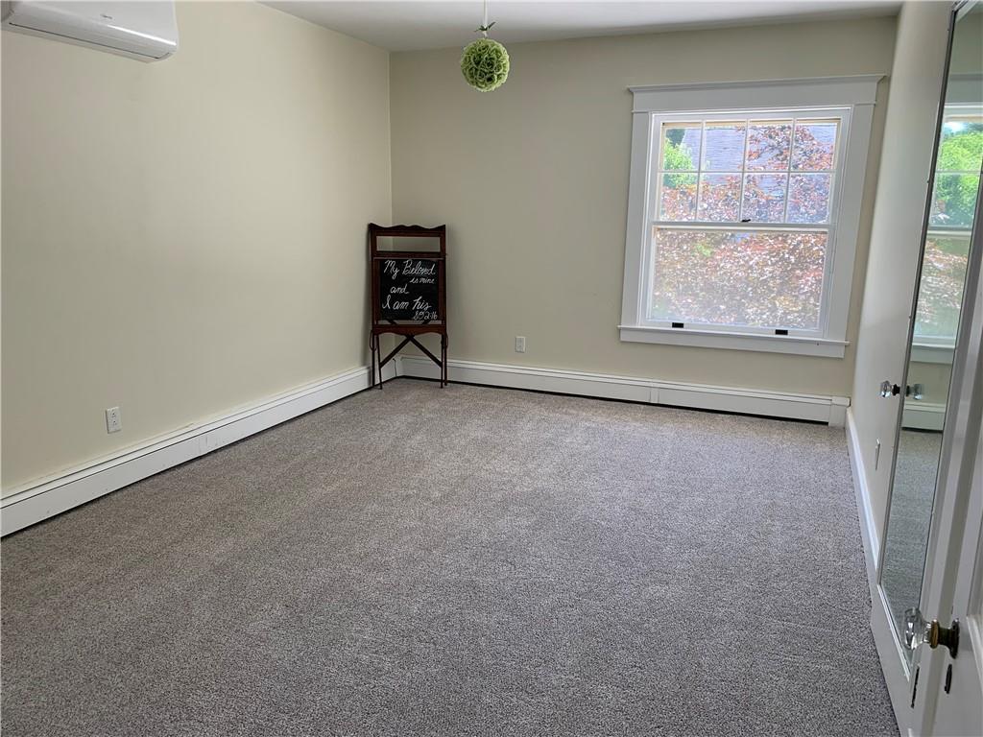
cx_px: 492
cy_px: 368
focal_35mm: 26
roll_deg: -1.3
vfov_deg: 53.1
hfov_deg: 67.3
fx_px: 738
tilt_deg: -13.1
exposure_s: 1/121
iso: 40
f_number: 1.8
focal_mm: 4.25
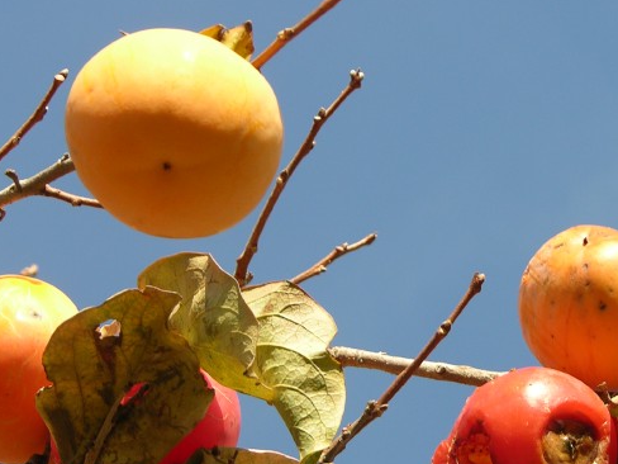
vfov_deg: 7.1
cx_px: 418
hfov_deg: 9.4
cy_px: 316
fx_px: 3749
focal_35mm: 210
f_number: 4.1
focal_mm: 25.4
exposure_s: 1/197
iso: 50
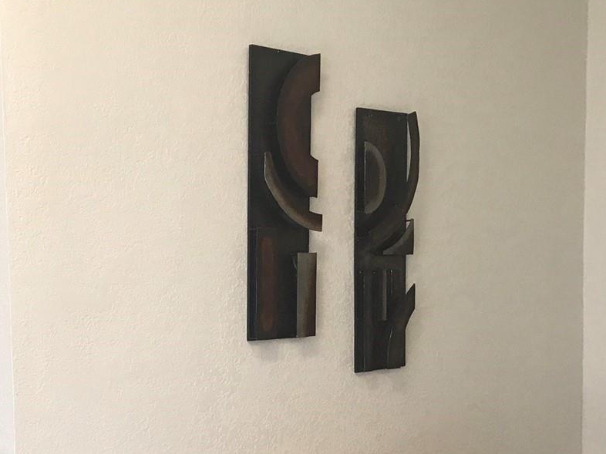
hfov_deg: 32.9
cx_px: 124
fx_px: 998
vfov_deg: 25.1
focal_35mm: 57
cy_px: 381
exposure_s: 1/30
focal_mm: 3.99
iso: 25
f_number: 1.8
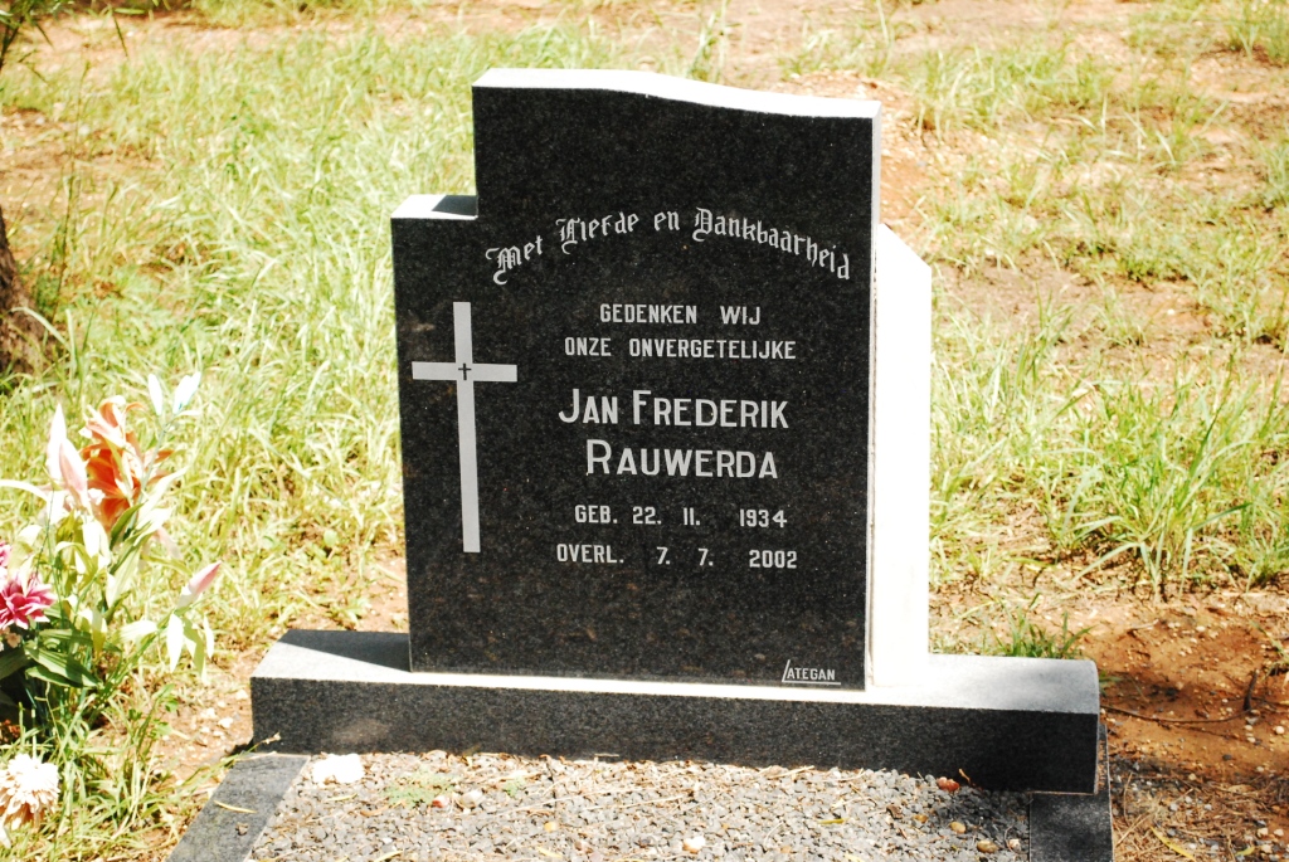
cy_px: 431
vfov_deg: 19.0
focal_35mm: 72
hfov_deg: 28.0
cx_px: 644
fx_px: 2581
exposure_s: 1/3200
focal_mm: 48
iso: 1600
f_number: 5.6
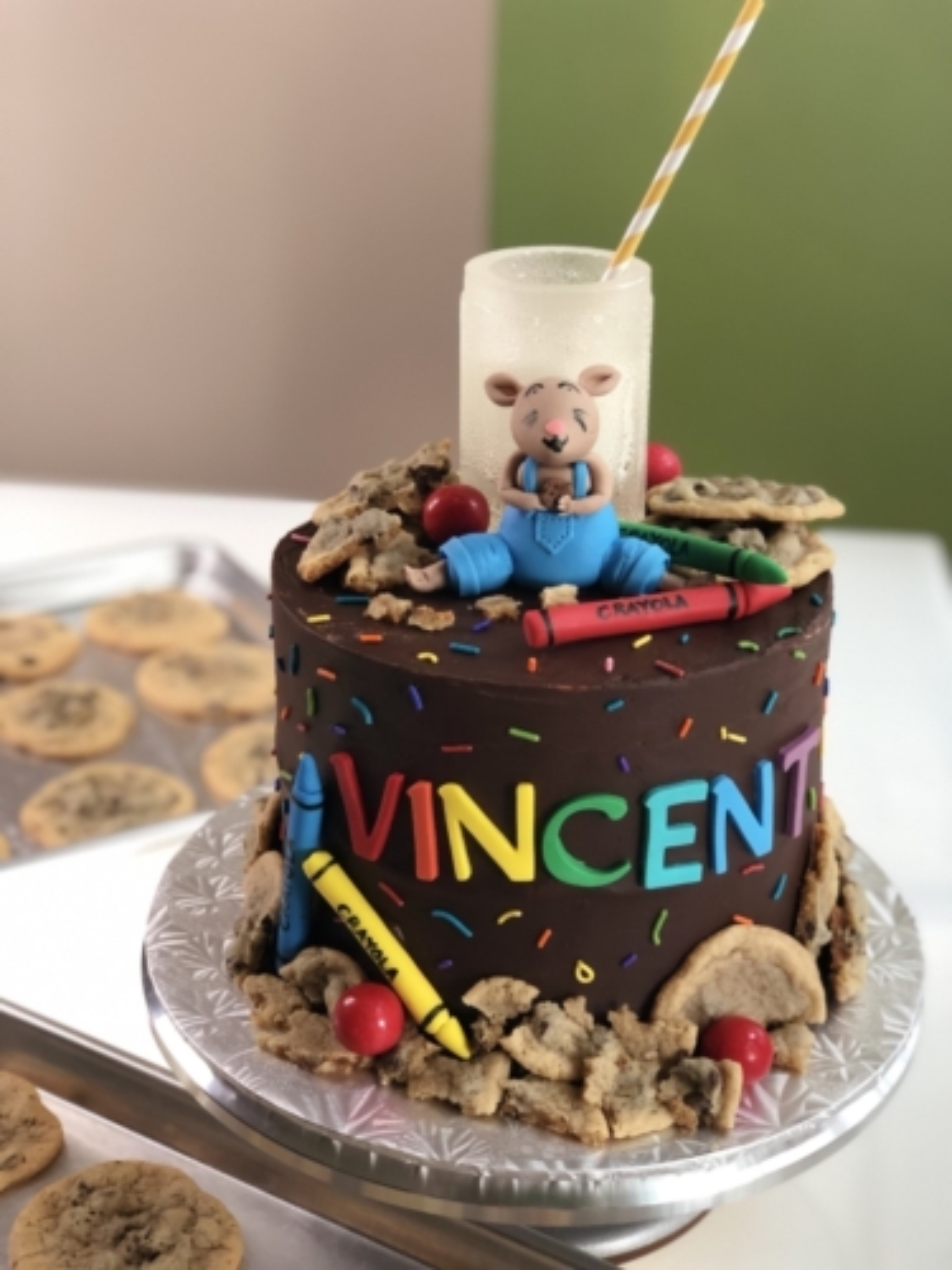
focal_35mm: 57
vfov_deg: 33.8
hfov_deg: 25.7
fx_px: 2090
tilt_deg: -25.1
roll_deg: -1.6
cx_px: 476
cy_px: 635
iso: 80
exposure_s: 1/30
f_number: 2.8
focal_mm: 6.6
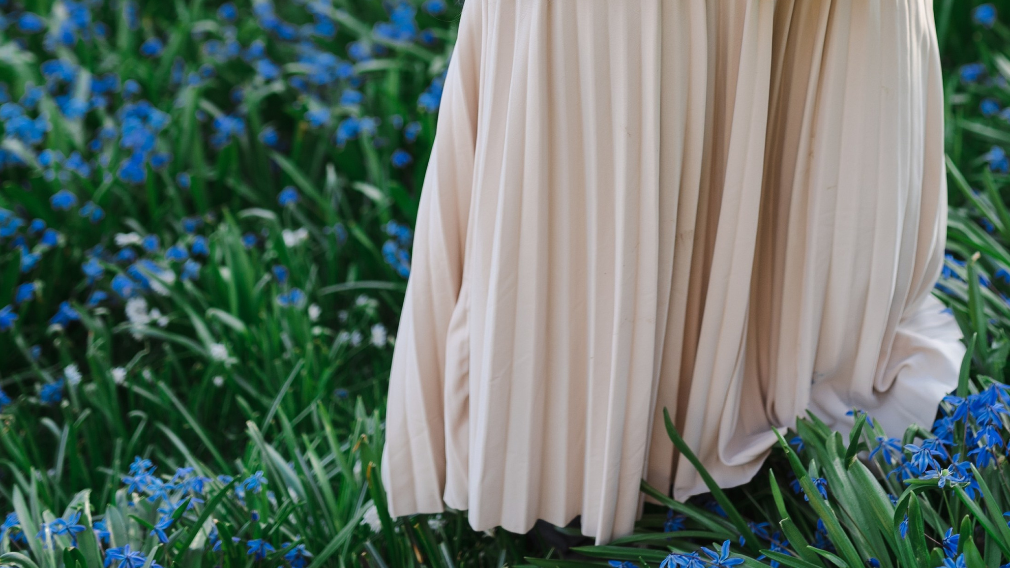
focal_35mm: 98
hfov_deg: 21.8
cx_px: 599
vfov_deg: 12.0
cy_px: -158
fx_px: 2624
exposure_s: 1/640
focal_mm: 50
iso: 160
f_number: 2
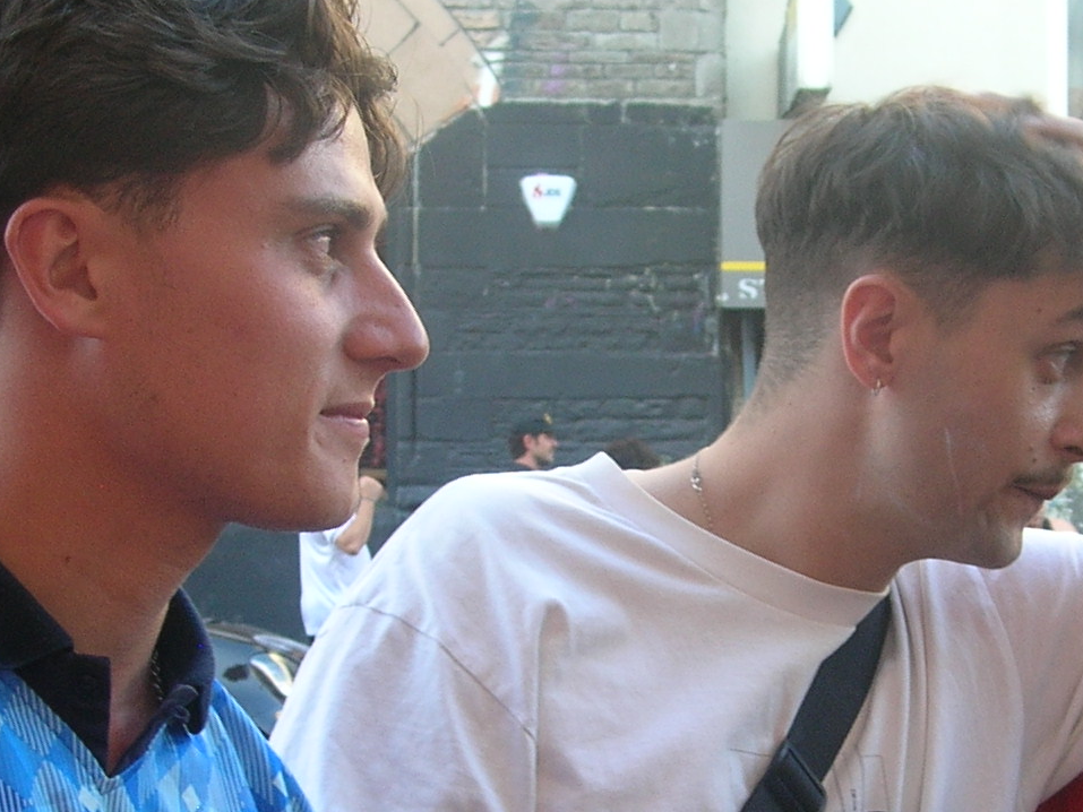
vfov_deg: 16.9
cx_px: 756
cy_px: 749
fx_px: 2691
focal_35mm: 86
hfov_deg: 22.6
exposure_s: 1/41.4
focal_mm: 6
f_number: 2.7
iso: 50
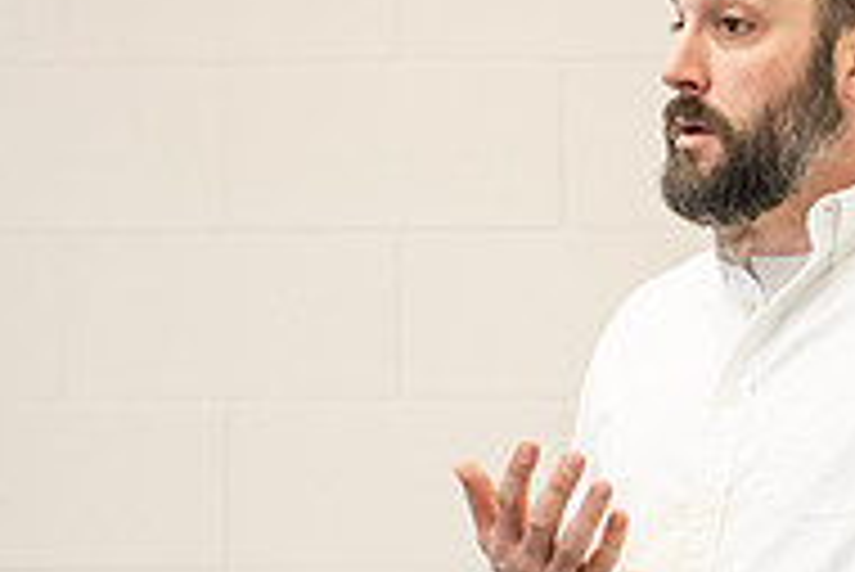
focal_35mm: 201
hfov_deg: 10.1
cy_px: 403
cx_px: 891
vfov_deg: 6.8
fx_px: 4777
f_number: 3.2
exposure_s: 1/200
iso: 1000
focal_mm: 66
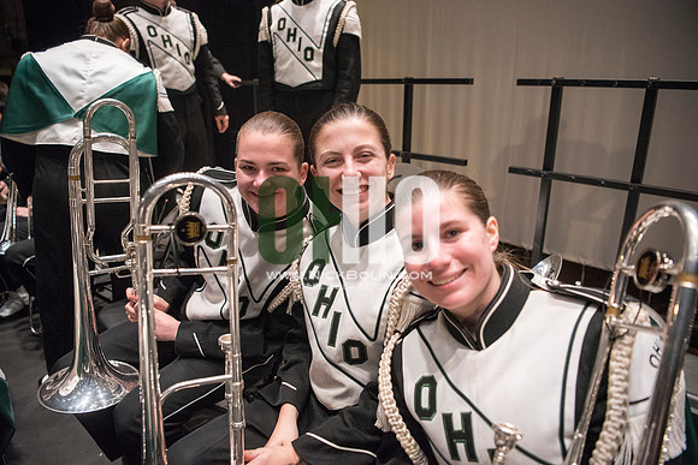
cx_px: 349
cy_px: 232
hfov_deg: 73.7
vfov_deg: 53.2
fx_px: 465
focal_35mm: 24
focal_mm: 24
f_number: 2.8
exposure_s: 1/400
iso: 4000
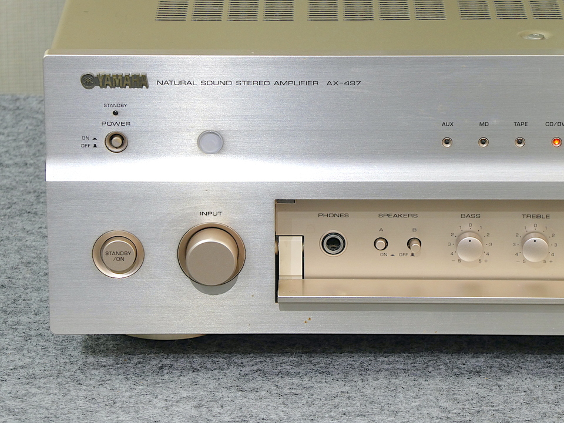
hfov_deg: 11.5
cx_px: 282
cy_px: 212
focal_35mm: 172
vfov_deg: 8.6
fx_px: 2802
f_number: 5.6
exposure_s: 1/4
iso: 100
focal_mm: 30.9
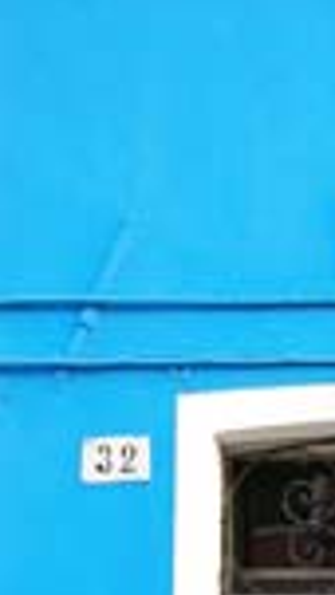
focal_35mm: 158
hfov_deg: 7.5
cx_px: 516
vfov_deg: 13.1
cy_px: 776
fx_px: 2494
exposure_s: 1/60
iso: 400
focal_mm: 38
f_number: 6.7
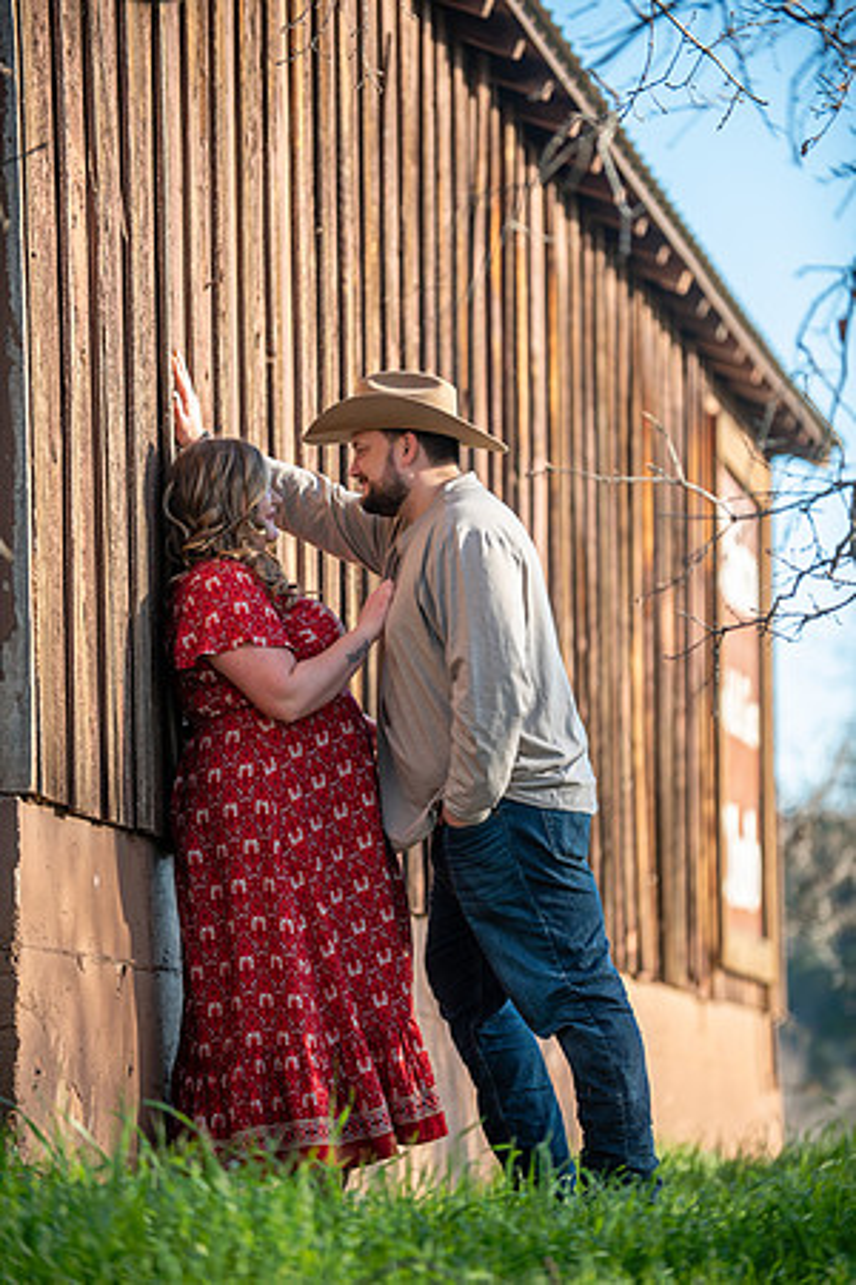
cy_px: 642
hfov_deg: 8.1
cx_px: 428
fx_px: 6063
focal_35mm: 170
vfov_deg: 12.1
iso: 50
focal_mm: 170
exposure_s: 1/250
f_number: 2.8
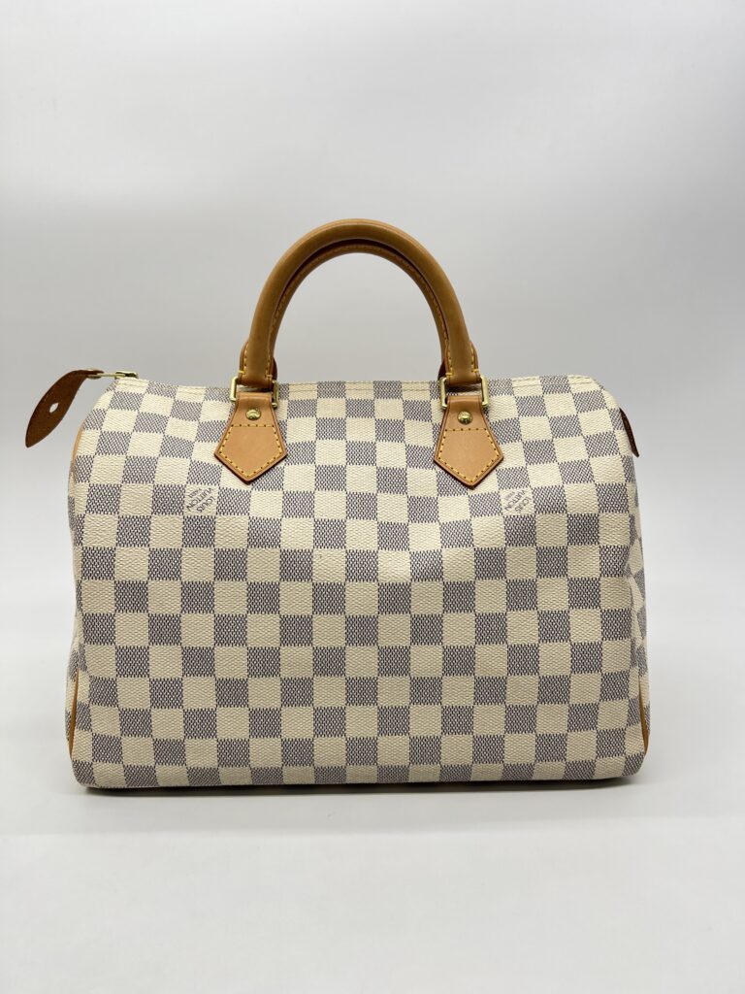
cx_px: 372
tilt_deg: -11.7
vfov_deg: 67.3
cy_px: 497
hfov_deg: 53.1
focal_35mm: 26
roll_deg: +0.0
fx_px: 746
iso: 40
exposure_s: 1/170
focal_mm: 5.7
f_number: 1.5
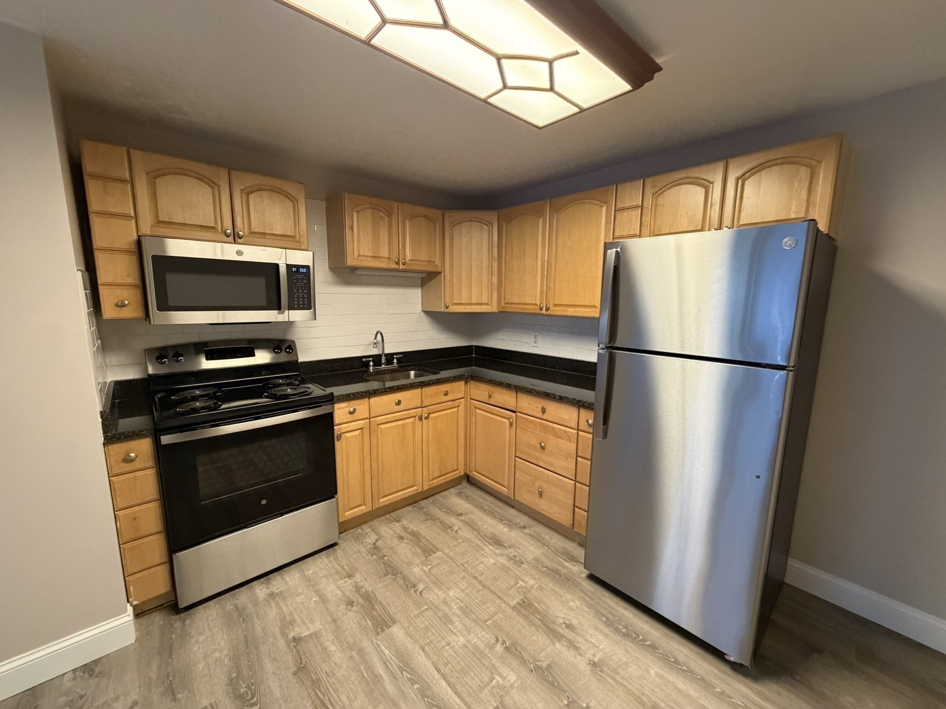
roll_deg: -0.1
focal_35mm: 14
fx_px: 383
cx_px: 473
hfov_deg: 102.1
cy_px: 354
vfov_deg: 85.7
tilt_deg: -8.2
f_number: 2.2
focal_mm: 2.22
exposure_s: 1/60
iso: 500
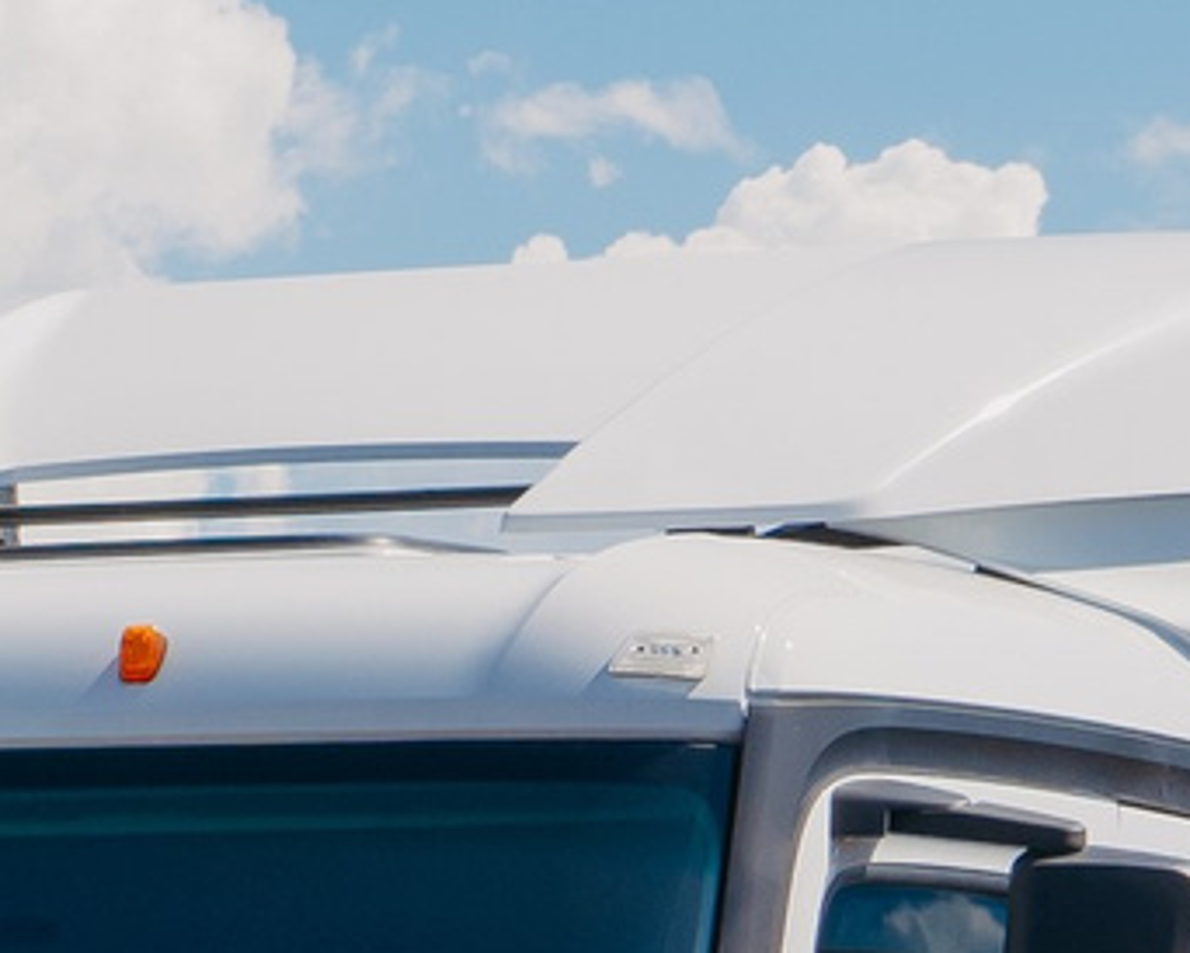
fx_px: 10149
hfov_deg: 6.3
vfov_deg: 5.2
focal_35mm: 288
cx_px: -2129
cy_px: 2231
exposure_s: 1/125
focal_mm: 41
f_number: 14
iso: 160
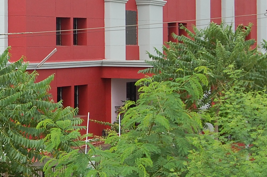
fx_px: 830
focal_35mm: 112
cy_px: 26
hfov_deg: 17.5
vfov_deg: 12.1
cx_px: -40
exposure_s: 1/250
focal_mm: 24
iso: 320
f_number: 10
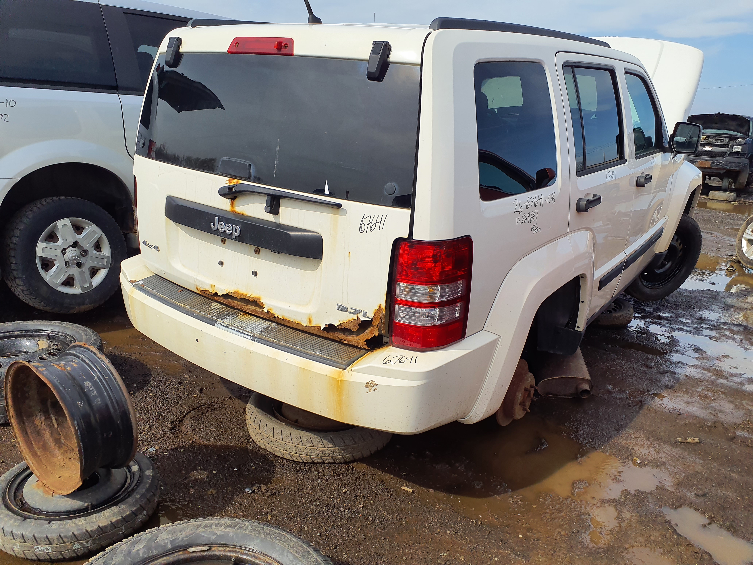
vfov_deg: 51.4
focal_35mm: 27
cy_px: 282
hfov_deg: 65.3
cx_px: 376
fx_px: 587
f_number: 1.9
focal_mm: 3.58
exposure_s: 1/2544
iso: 40
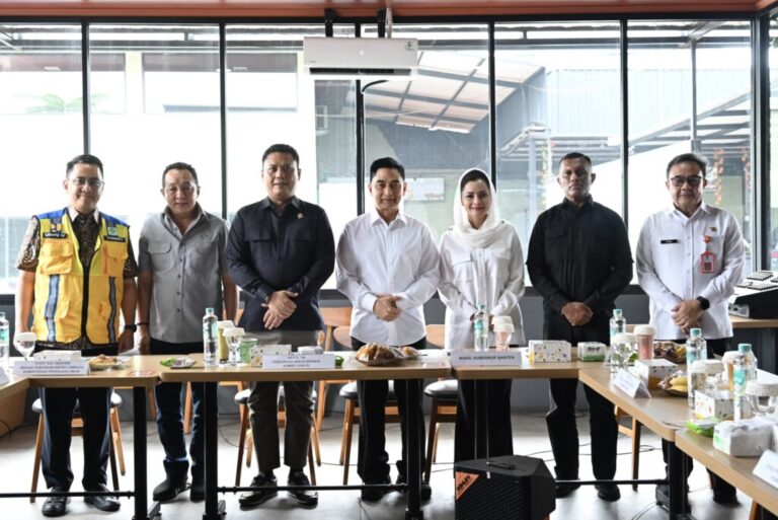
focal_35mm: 36
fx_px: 778
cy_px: 260
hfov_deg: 53.1
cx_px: 389
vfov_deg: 36.9
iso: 800
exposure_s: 1/60
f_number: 4.8
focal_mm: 36
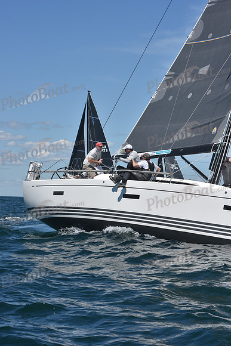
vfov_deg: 20.8
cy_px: 173
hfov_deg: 14.0
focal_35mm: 98
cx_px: 116
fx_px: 943
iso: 250
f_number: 11
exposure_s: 1/800
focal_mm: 98
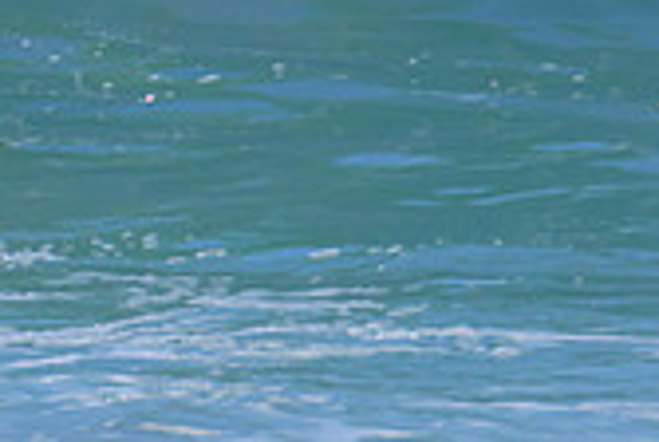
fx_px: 69867
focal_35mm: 3810
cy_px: -451
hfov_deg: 0.5
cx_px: -515
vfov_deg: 0.4
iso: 800
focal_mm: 800
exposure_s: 1/2000
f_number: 11
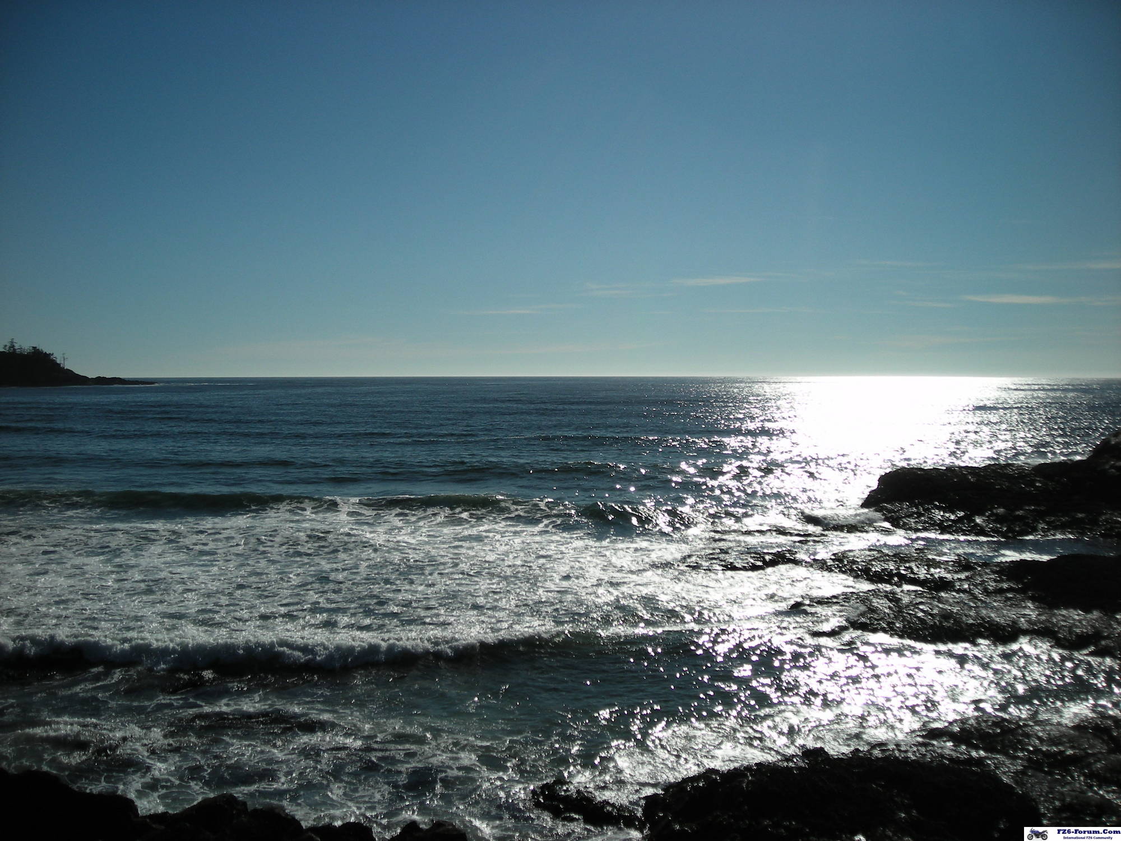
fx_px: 1231
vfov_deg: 37.7
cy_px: 420
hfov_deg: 49.0
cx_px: 560
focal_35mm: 38
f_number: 6.4
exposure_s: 1/926
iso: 50
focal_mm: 6.3
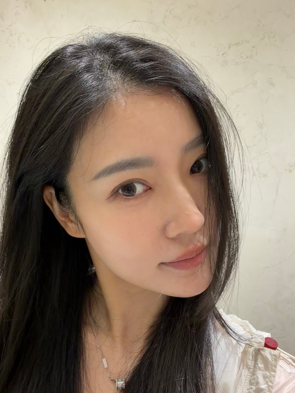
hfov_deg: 46.8
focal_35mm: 30
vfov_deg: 60.0
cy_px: 196
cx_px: 148
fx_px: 341
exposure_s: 1/33
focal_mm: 2.71
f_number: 1.9
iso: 250
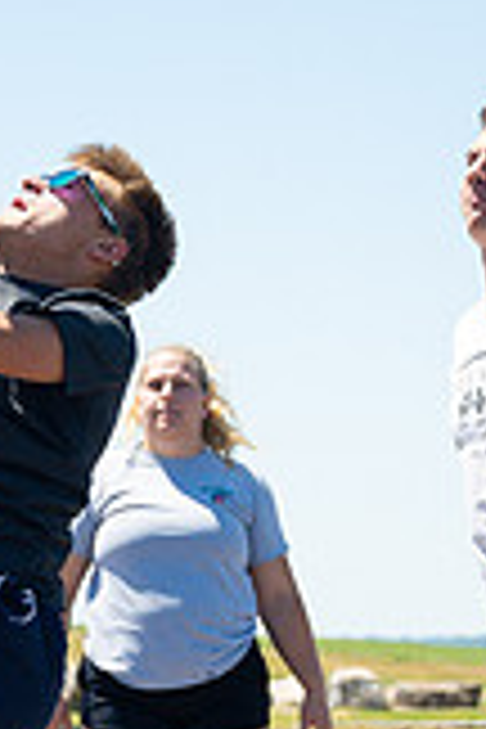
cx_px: 12
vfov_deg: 9.3
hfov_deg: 6.2
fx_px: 4475
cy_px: 412
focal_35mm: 221
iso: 320
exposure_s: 1/2000
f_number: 4
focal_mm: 51
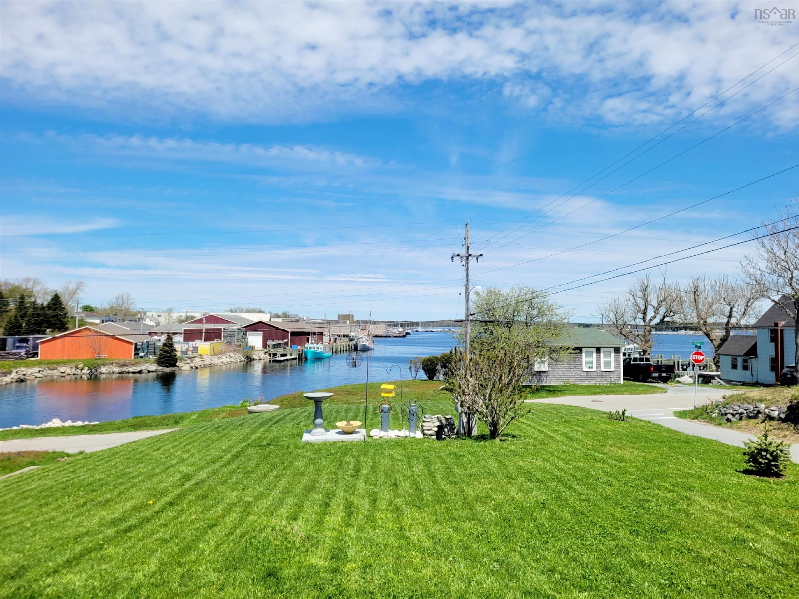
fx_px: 600
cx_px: 400
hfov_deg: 67.3
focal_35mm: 26
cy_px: 300
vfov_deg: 53.1
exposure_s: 1/5000
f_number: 1.8
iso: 40
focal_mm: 5.4
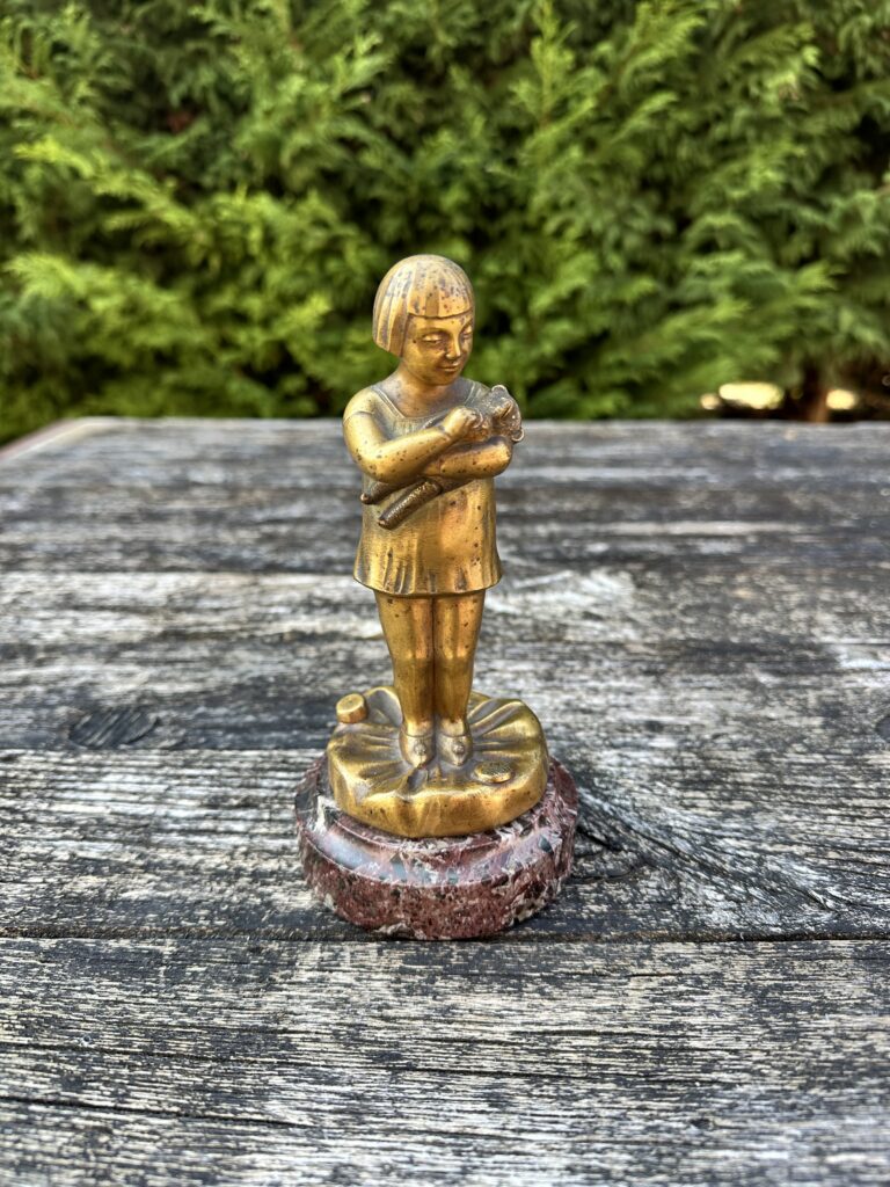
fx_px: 823
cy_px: 594
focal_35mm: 24
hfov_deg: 56.8
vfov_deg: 71.6
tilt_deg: -21.0
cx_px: 445
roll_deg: -0.6
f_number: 1.78
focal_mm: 6.86
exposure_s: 1/208
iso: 64
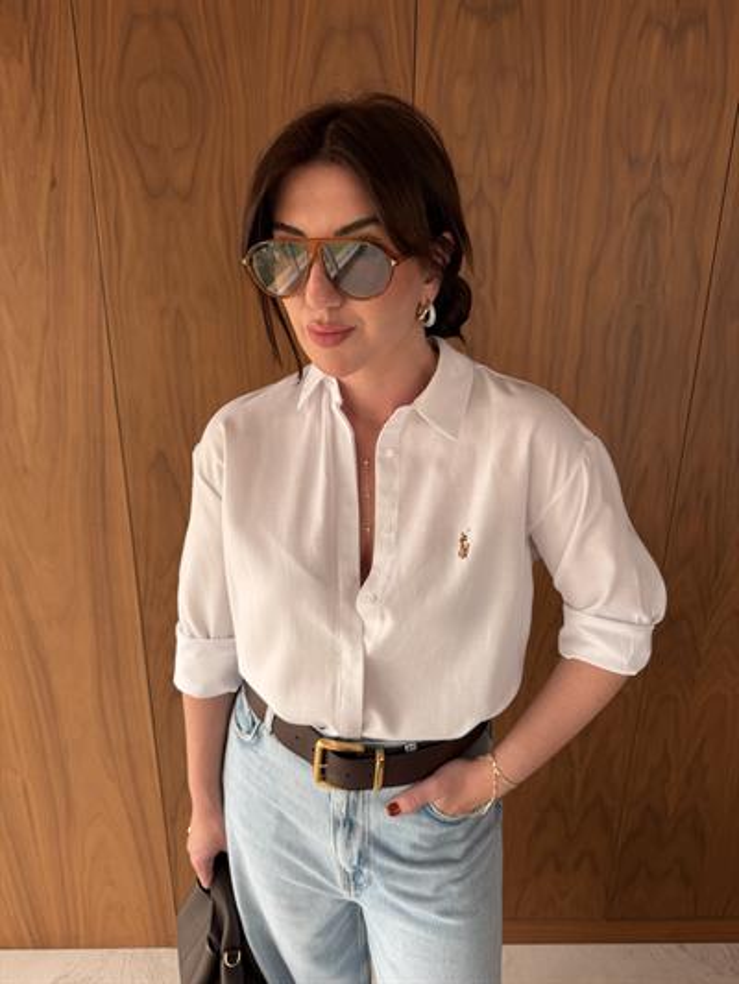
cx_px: 370
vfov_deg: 71.6
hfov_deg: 56.8
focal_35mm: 24
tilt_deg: -18.9
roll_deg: -0.8
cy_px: 492
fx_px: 683
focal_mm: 6.76
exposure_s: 1/121
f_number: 1.78
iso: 100
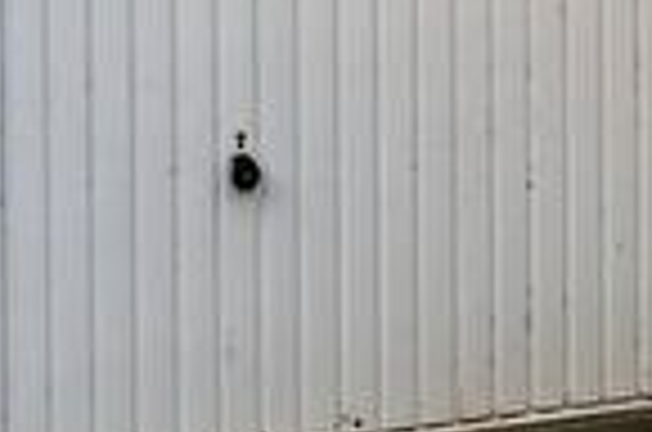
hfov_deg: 14.0
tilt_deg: -3.2
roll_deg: +0.9
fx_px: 2638
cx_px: 517
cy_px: -232
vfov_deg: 9.1
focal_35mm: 146
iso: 25
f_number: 2.2
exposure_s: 1/195
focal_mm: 4.15
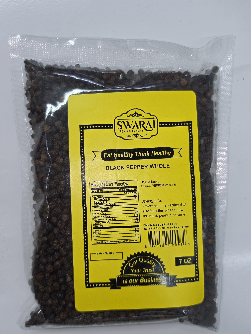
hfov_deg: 58.9
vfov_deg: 73.9
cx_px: 126
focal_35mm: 23
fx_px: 222
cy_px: 167
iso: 50
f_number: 1.4
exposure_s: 1/60.2
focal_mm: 6.5
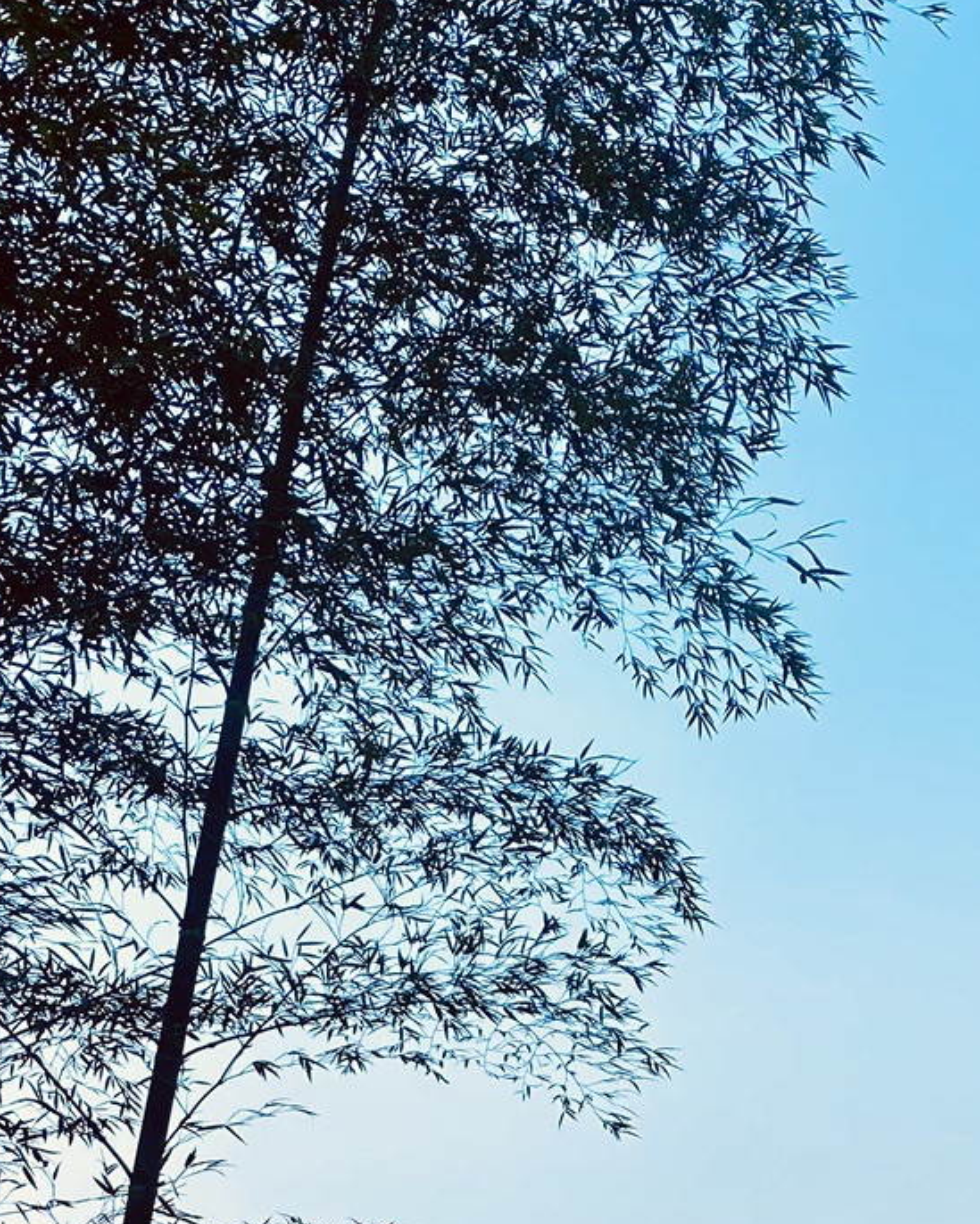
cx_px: 884
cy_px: 1345
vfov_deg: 24.1
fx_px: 2682
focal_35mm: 74
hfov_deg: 20.3
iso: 32
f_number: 1.8
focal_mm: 4.25
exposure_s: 1/1395
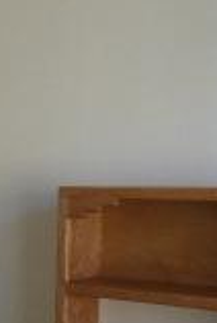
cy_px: 239
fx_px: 756
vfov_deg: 23.9
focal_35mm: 84
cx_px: -154
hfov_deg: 14.6
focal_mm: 3.58
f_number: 2.8
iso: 160
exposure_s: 1/60
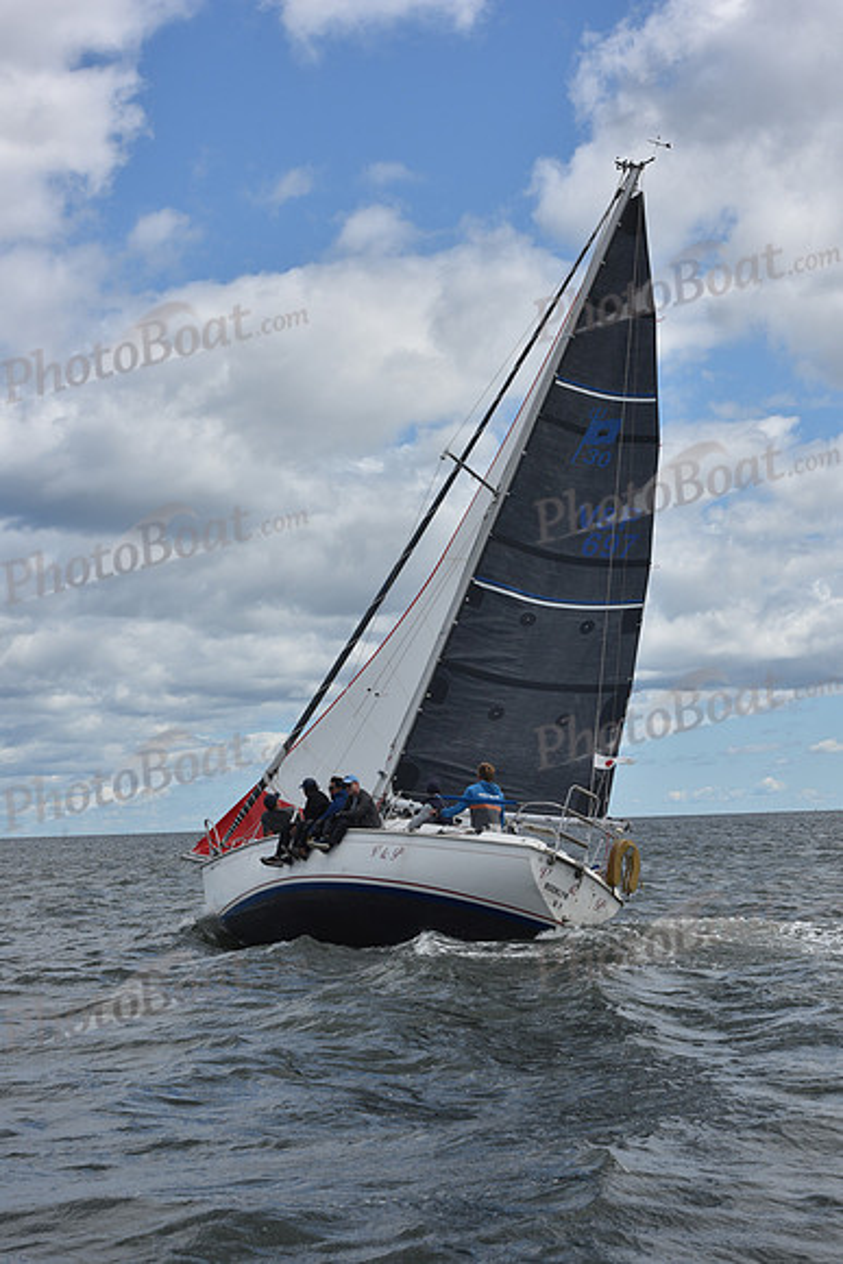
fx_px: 2457
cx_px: 422
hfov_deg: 19.5
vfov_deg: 28.8
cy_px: 632
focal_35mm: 70
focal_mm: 70
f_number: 10
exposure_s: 1/800
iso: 250
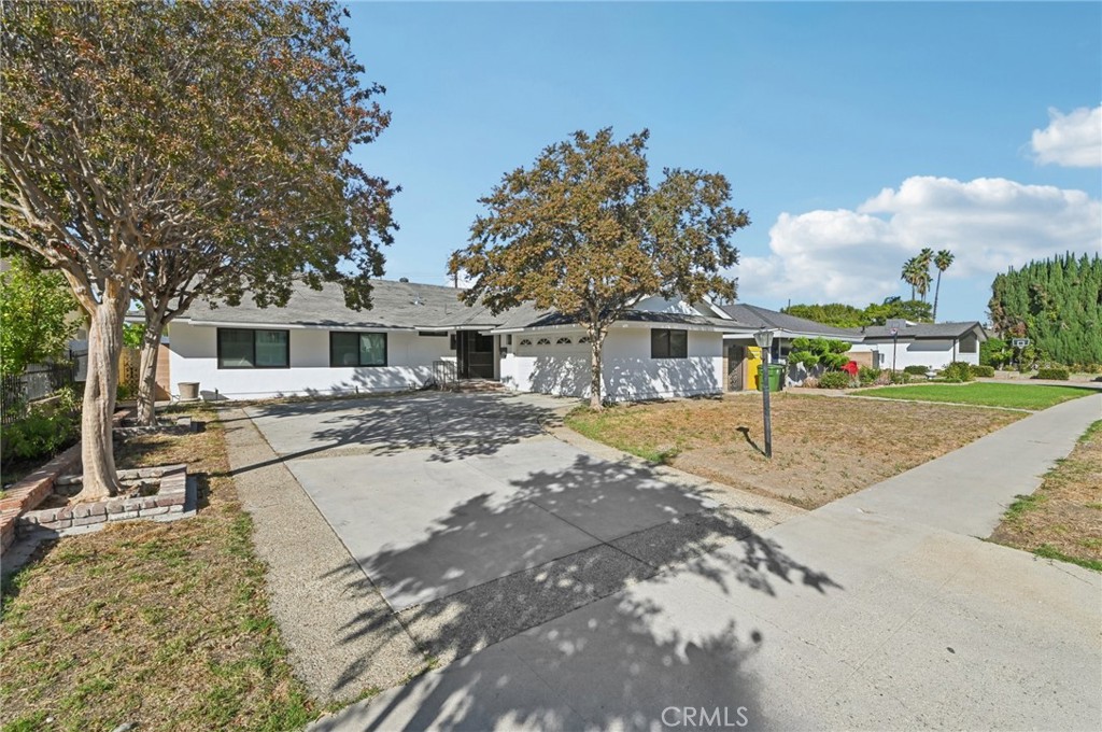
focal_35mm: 15
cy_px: 366
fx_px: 459
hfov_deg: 100.5
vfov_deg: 77.2
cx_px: 551
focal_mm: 15
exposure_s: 1/80
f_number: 22
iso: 250
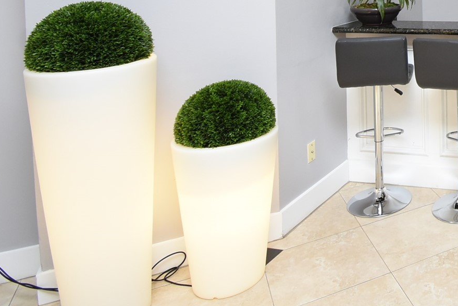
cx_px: 525
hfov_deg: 40.0
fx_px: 471
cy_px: -34
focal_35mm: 37
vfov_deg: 31.7
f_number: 4.5
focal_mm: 10
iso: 500
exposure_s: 1/40
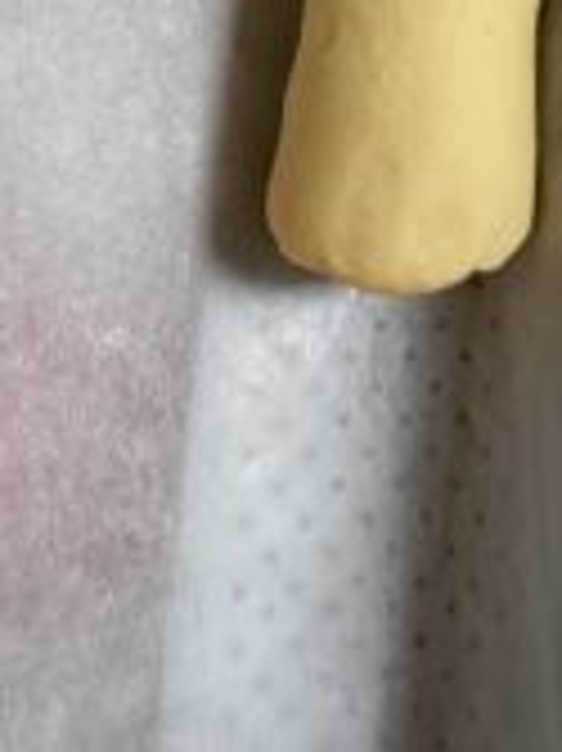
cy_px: -207
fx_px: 1691
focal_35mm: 78
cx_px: 794
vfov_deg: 22.6
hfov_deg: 17.3
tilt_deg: -71.5
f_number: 1.8
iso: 125
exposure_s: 1/50
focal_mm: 4.25
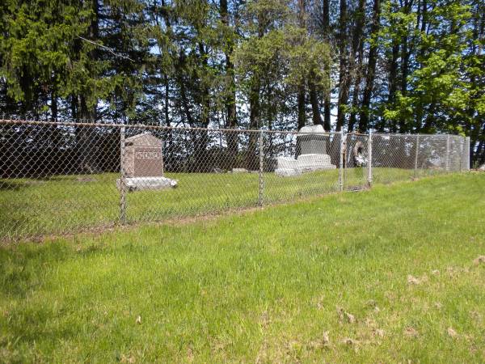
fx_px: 518
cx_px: 242
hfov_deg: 50.1
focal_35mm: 37
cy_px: 182
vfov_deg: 38.7
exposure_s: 1/500
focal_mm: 6.6
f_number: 3.5
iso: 64
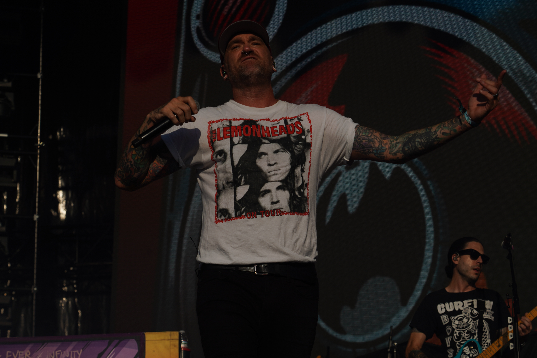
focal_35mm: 105
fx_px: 1566
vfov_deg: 13.0
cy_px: 179
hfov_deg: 19.5
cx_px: 268
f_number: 8
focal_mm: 105
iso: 100
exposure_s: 1/2000
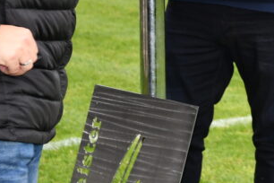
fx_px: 1522
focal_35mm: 200
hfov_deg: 10.1
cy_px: -87
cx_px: 338
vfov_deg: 6.8
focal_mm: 34
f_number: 3.3
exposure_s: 1/125
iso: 400
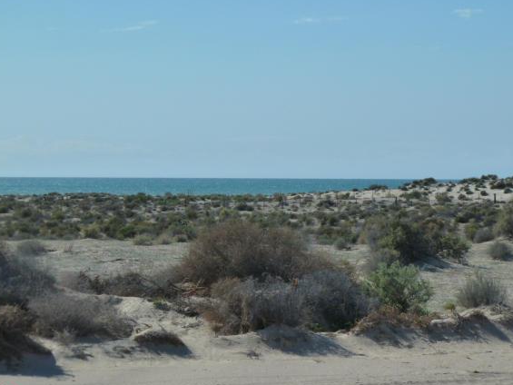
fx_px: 2149
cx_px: 269
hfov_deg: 13.6
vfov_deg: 10.2
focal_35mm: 145
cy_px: 207
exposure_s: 1/800
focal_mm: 21
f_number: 5.6
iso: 125
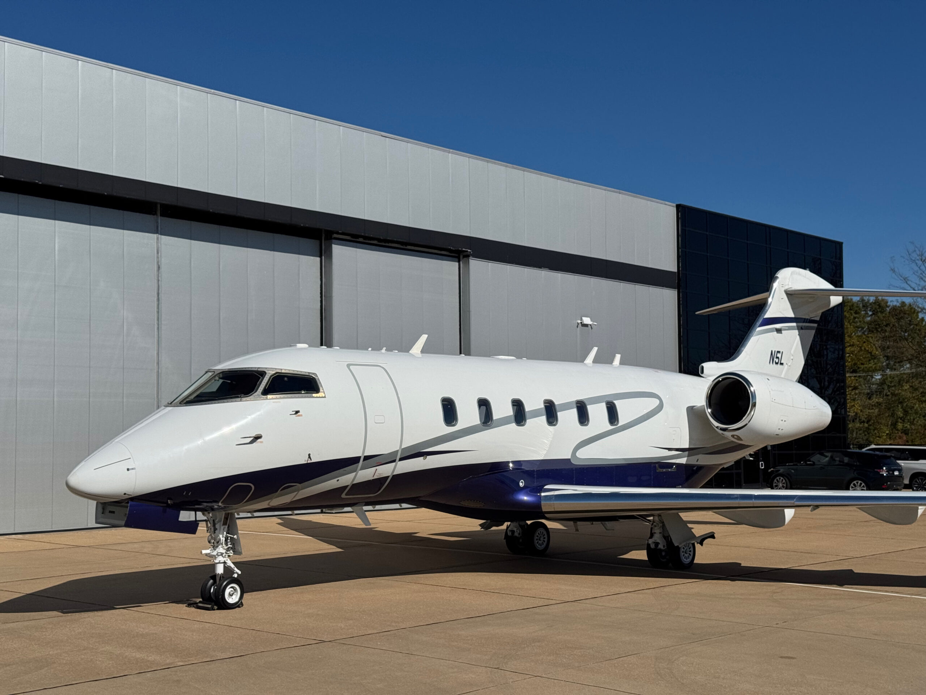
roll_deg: +1.1
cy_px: 348
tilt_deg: +4.8
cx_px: 463
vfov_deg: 30.3
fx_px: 1284
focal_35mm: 48
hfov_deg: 39.7
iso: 64
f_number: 1.78
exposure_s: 1/15385
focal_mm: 6.76
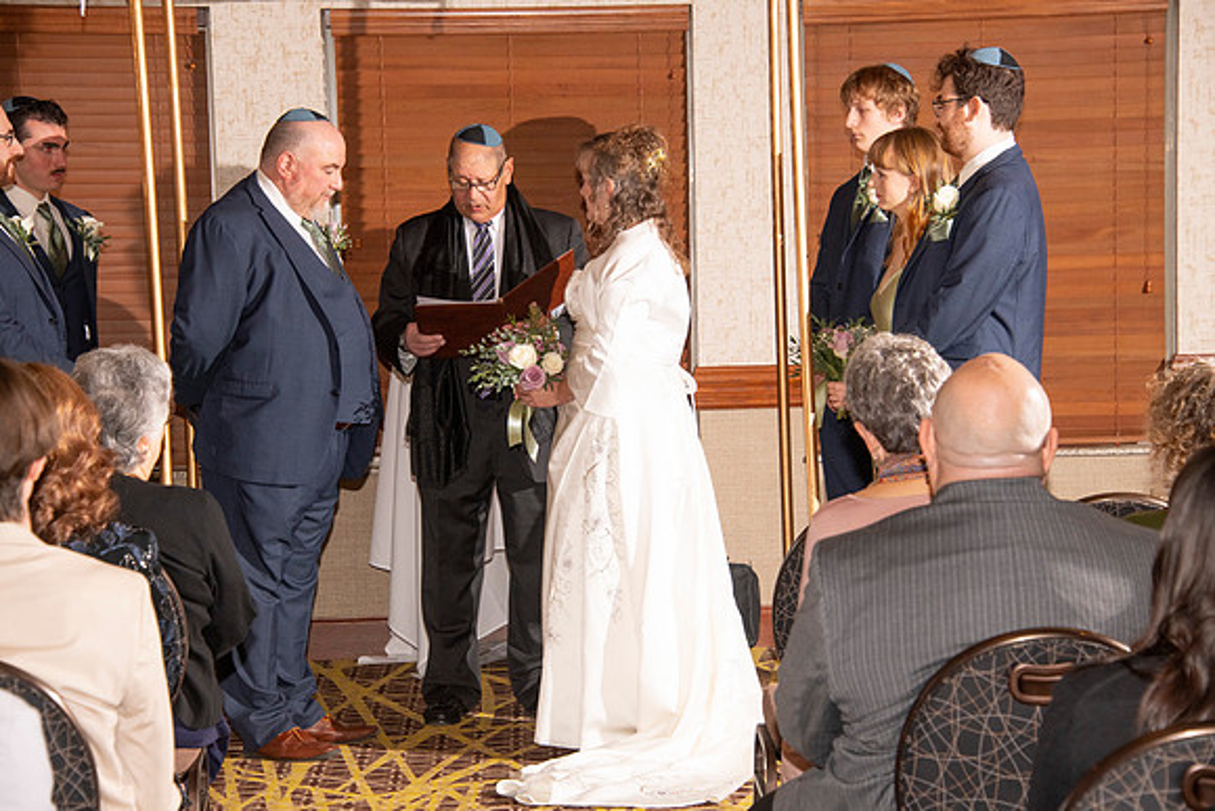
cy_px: 406
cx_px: 608
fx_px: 3916
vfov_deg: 11.8
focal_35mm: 116
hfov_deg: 17.6
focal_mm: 116
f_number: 8
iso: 1000
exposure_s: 1/160
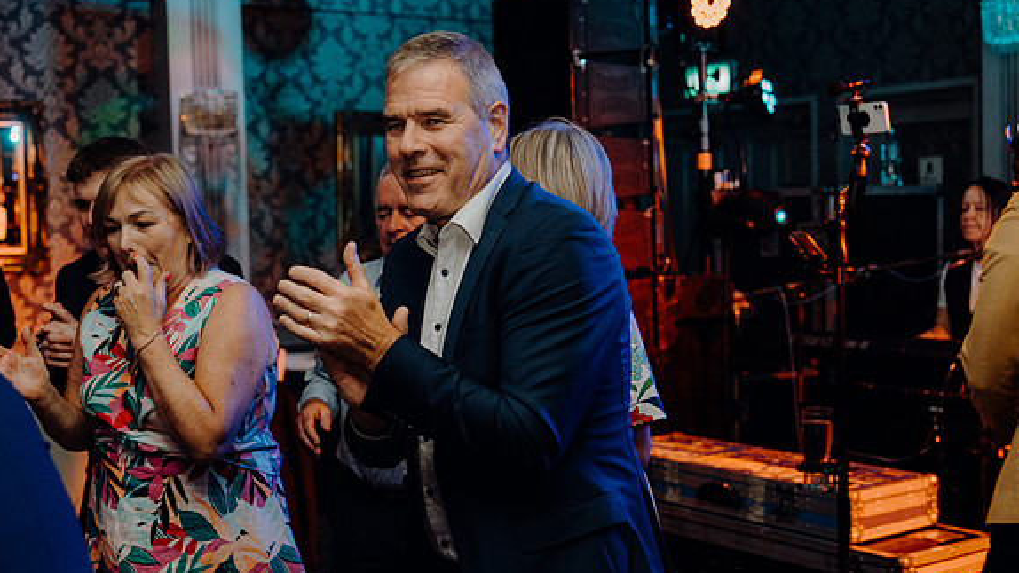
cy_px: 302
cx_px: 511
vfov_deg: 22.2
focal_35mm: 54
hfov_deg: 38.5
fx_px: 1459
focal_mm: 51
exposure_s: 1/160
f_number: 3.5
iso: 2500
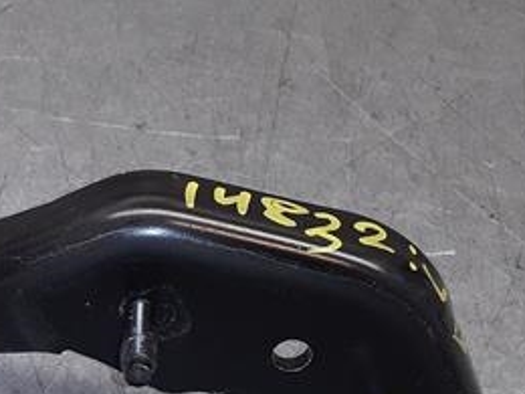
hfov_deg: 25.9
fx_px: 1046
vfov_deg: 20.7
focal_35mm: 69
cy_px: 386
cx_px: -61
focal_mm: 2.91
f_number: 1.9
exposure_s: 1/100
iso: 40
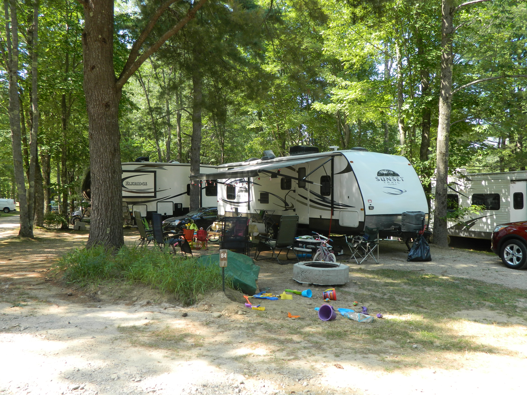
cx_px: 264
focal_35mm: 31
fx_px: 472
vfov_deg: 45.4
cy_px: 198
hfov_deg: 58.4
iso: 80
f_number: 3.2
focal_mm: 5.6
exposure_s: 1/125
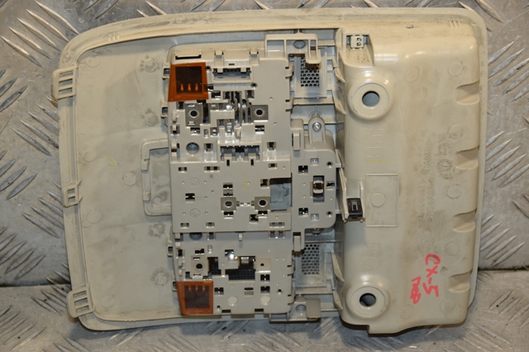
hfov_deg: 18.2
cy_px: 176
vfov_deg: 12.2
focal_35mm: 112
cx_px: 264
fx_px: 1652
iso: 800
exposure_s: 1/200
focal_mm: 75
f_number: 6.3
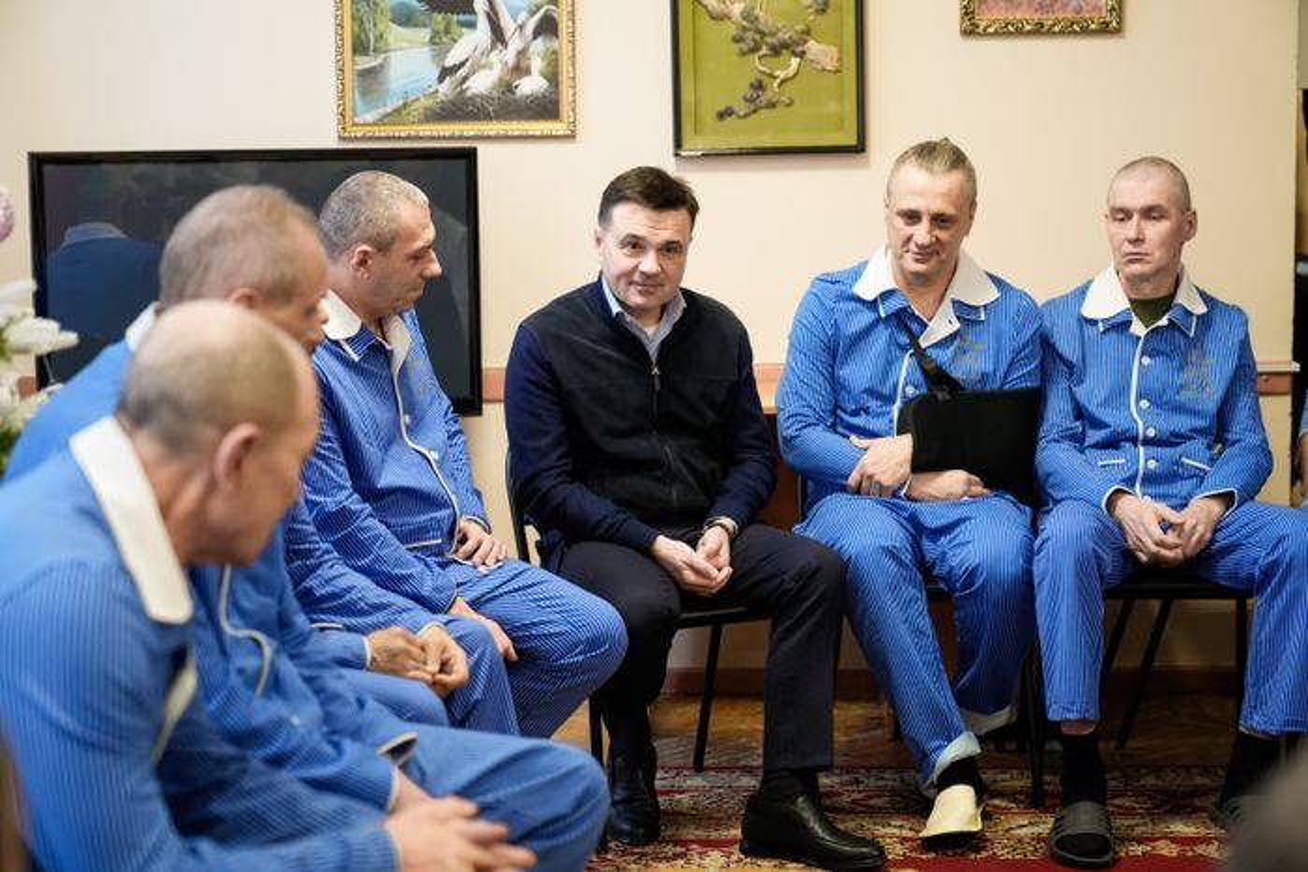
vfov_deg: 19.5
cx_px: 654
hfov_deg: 28.8
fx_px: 2543
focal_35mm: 70
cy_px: 436
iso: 2500
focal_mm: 70
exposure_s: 1/160
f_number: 2.8
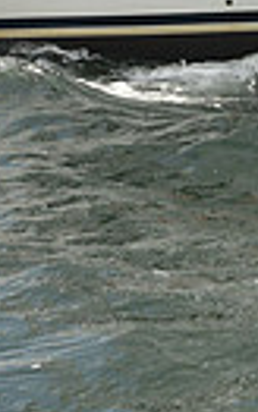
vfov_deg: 6.6
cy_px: -178
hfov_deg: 4.0
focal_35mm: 316
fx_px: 3551
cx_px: 868
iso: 400
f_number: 8
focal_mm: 70
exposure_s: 1/1600
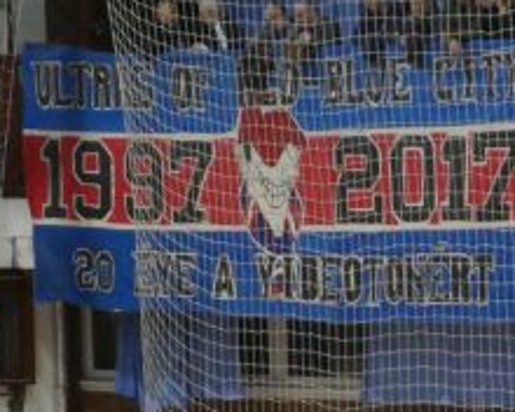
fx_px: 5228
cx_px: 665
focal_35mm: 343
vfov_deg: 4.5
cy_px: 787
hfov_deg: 5.6
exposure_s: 1/100
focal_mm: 42
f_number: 5.6
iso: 3200
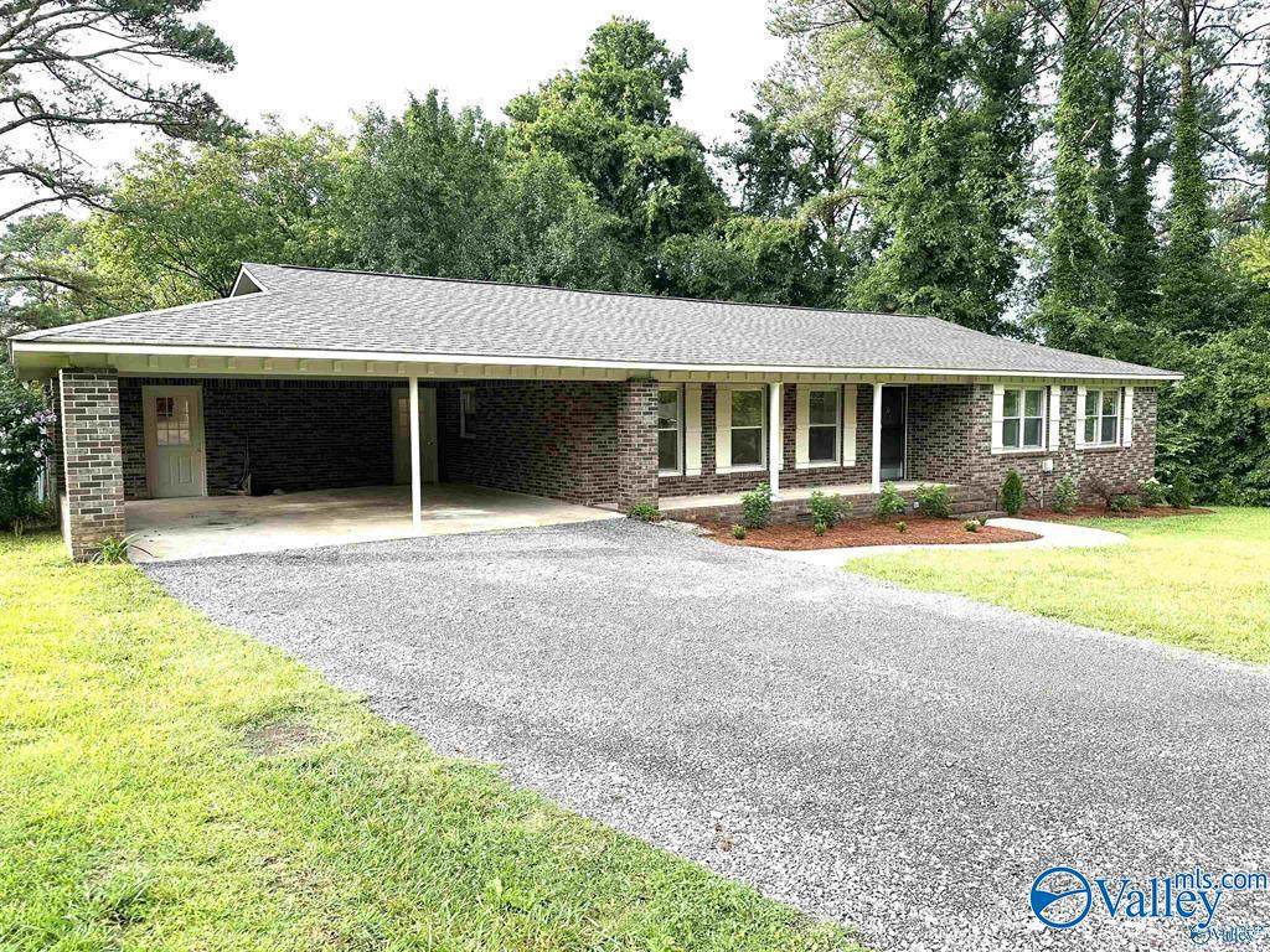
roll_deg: -0.3
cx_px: 635
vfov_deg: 56.8
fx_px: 881
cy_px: 476
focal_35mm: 24
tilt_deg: -4.8
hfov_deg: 71.6
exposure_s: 1/663
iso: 80
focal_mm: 6.86
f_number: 1.78
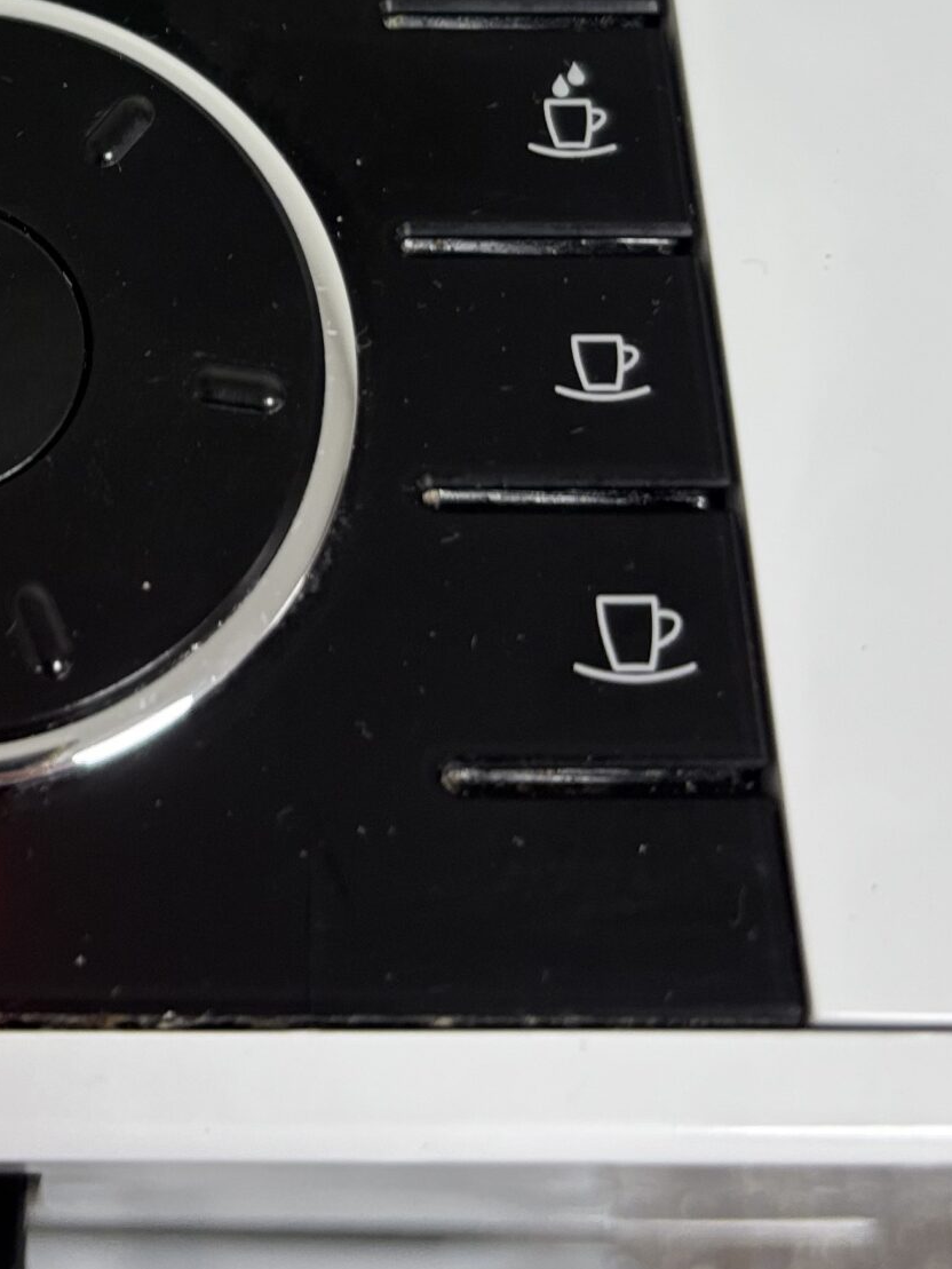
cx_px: 13
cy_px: 87
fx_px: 2200
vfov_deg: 30.5
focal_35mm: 60
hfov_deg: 23.5
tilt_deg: -56.2
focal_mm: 5.96
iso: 100
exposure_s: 1/50
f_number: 1.6
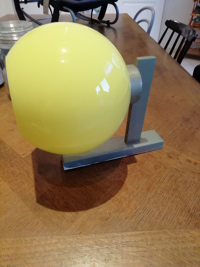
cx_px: 100
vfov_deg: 67.3
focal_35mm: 26
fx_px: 200
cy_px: 134
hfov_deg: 53.1
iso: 400
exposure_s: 1/25
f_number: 2.2
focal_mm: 3.21
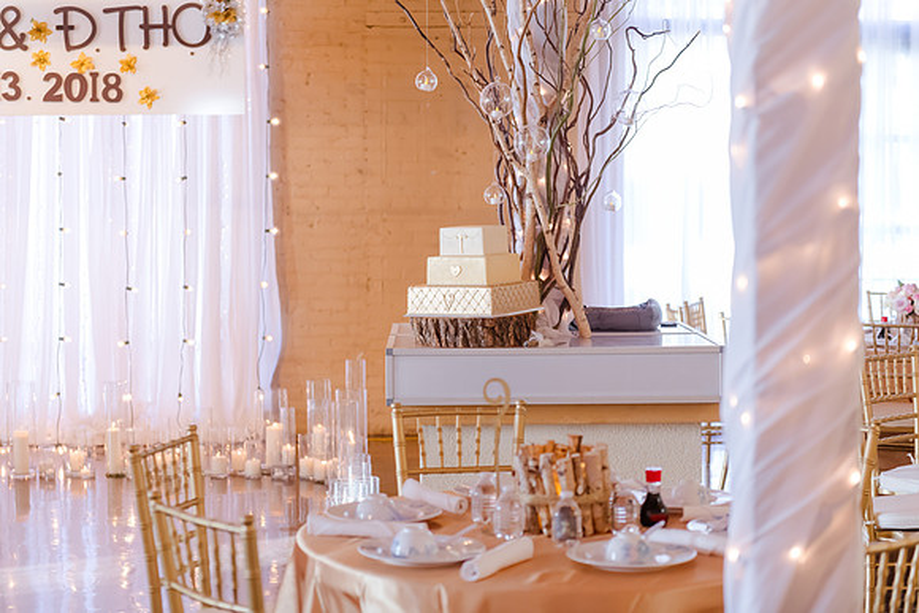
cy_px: 306
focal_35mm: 72
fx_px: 1829
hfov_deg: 28.2
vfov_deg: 19.0
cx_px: 465
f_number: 2.8
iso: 1600
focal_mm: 70
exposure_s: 1/125
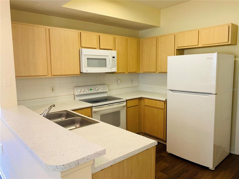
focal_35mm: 26
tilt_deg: -8.8
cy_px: 90
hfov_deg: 67.3
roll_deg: +1.0
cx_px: 120
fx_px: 180
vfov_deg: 53.1
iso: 200
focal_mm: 4.25
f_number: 1.8
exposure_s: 1/60
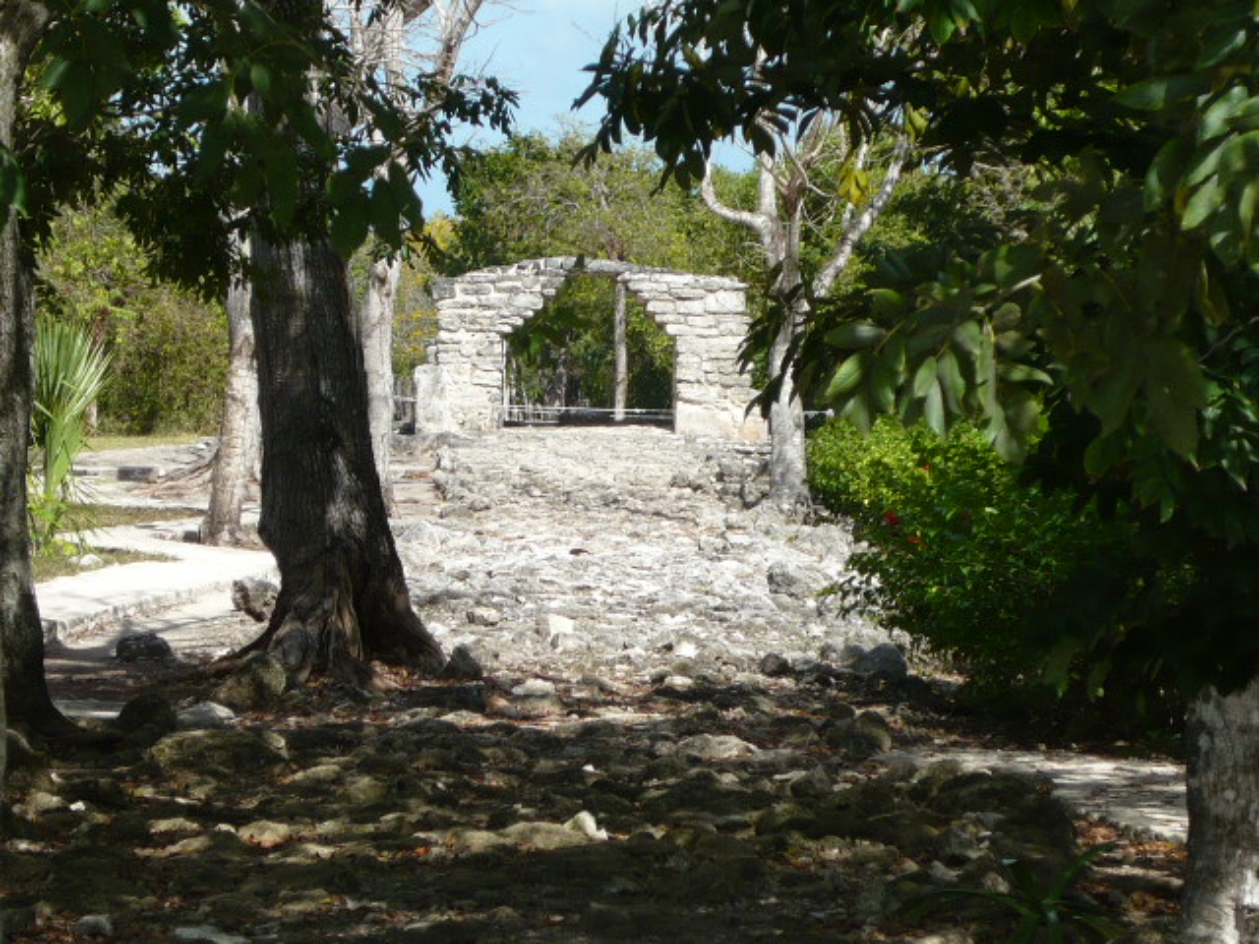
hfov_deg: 12.3
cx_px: 630
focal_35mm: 160
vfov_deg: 9.3
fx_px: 5819
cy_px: 472
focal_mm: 16.5
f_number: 5.1
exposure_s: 1/400
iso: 100
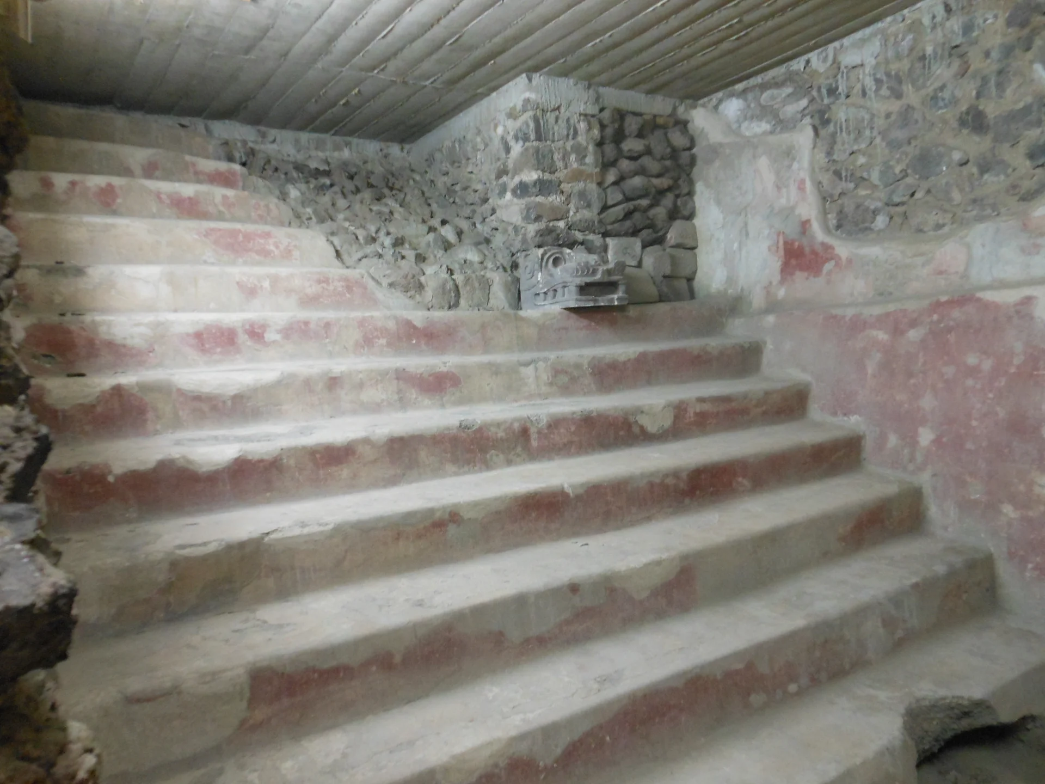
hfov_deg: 69.4
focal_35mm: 25
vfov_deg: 54.9
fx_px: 755
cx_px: 522
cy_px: 392
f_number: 3.2
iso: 400
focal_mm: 4.5
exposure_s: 1/15
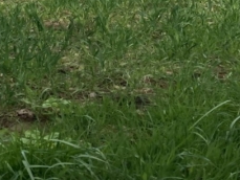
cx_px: 91
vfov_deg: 12.5
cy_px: -122
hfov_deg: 17.9
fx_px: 763
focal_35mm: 110
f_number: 1.8
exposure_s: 1/1919
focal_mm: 3.99
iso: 20
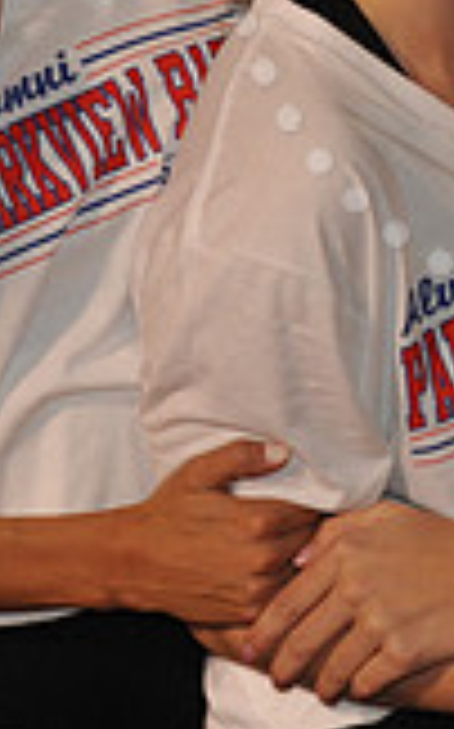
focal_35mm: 335
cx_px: 643
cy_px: -108
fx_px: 6644
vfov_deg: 6.2
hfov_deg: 3.9
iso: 1600
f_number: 7.1
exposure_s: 1/125
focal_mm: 92
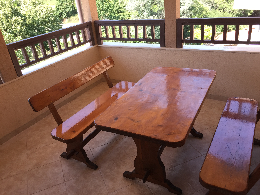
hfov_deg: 61.7
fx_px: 218
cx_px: 130
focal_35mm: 29
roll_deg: +5.0
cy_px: 98
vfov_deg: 48.2
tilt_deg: -27.9
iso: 32
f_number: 2.2
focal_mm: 4.15
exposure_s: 1/203
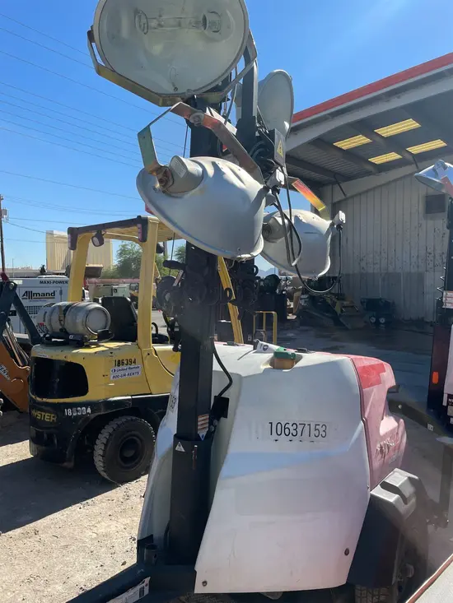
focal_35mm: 26
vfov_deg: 67.3
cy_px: 302
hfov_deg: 53.1
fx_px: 454
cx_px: 226
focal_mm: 4.2
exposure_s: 1/3731
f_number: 1.6
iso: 50
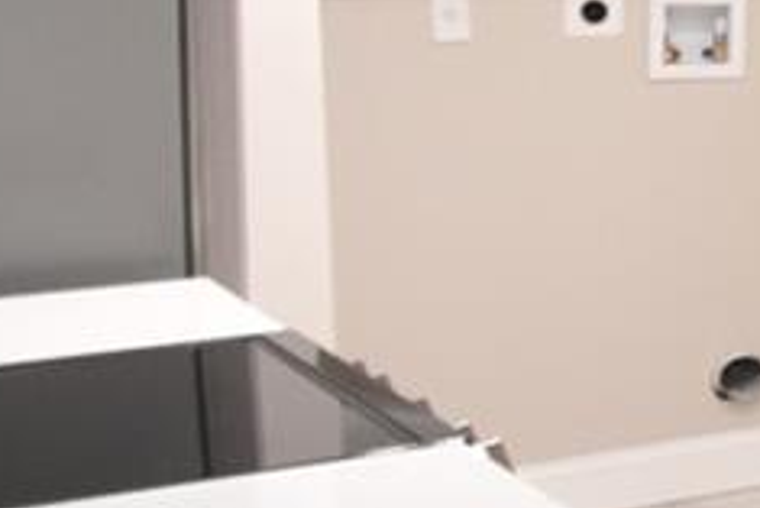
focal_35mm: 102
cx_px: 1970
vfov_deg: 13.3
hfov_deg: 13.1
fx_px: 2155
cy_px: 6
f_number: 3.5
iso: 800
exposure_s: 1/45
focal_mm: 10
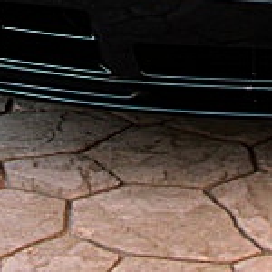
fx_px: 1209
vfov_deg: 12.1
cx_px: 312
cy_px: -160
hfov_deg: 12.6
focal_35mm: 136
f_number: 2.8
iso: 100
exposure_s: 1/80
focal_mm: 6.3
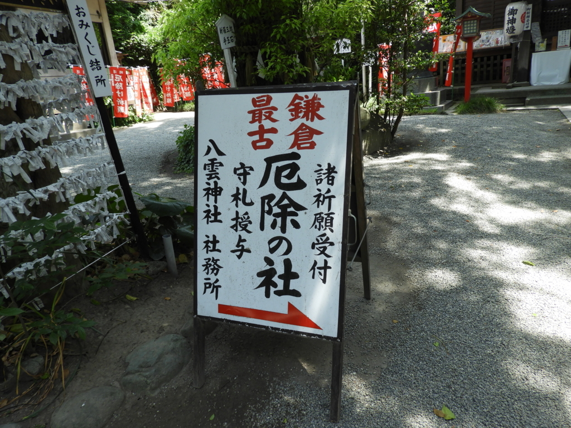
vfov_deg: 56.8
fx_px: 396
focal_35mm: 24
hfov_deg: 71.6
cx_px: 286
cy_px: 214
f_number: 3.3
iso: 100
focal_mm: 4.3
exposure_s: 1/160
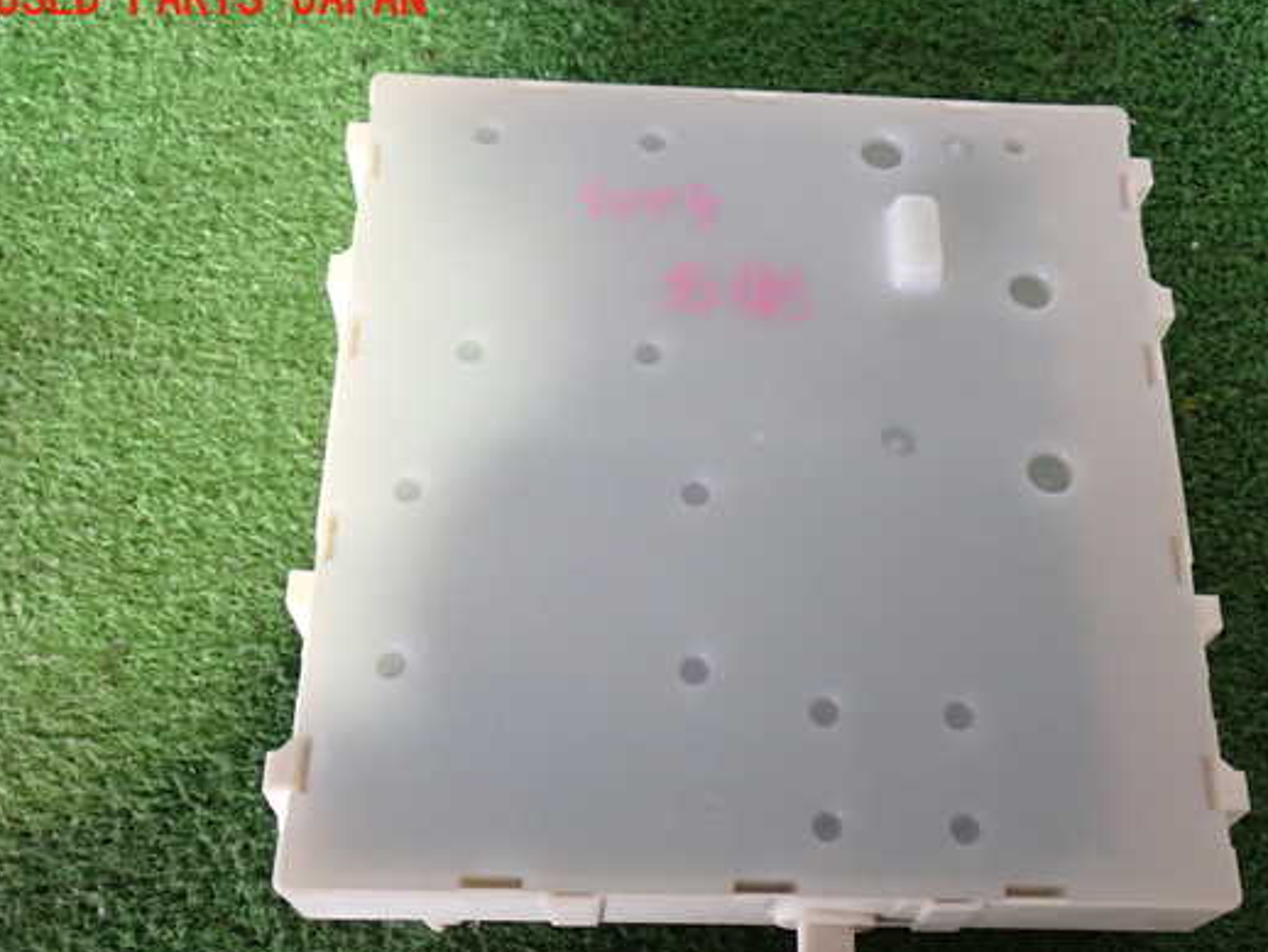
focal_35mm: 44
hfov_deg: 42.8
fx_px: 1612
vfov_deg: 32.9
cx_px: 715
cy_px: 519
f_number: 2.7
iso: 800
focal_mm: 6.83
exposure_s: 1/30
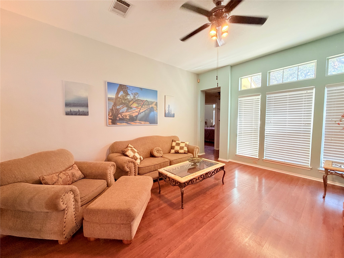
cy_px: 129
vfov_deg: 85.7
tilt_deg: -4.0
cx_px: 172
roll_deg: +0.1
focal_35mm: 14
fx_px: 139
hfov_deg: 102.1
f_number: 2.2
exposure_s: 1/60
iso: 320
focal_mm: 2.22
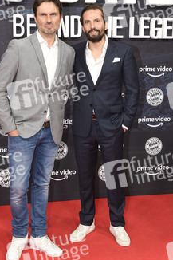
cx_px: 71
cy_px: 131
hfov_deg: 31.1
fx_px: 310
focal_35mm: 43
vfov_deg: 45.5
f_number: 6.3
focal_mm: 35
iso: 1600
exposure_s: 1/125
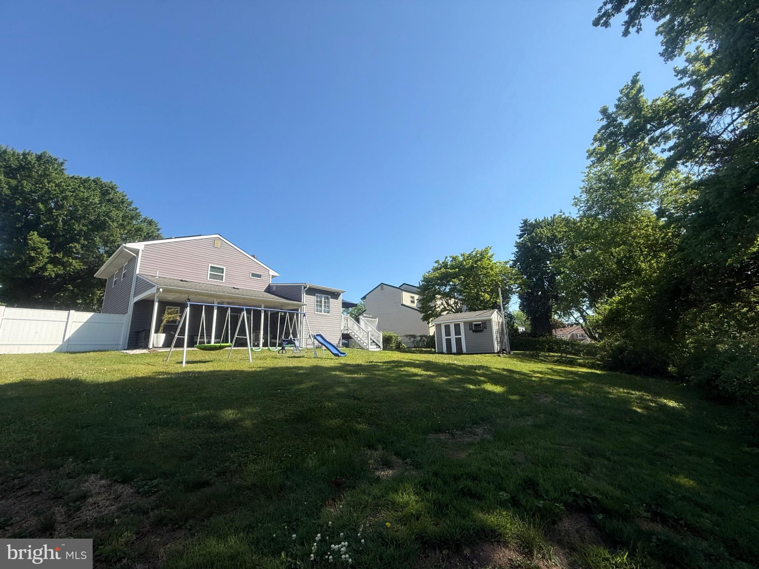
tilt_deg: +13.5
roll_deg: +2.0
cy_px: 284
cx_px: 380
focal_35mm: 14
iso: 50
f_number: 2.2
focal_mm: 2.22
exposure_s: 1/1534
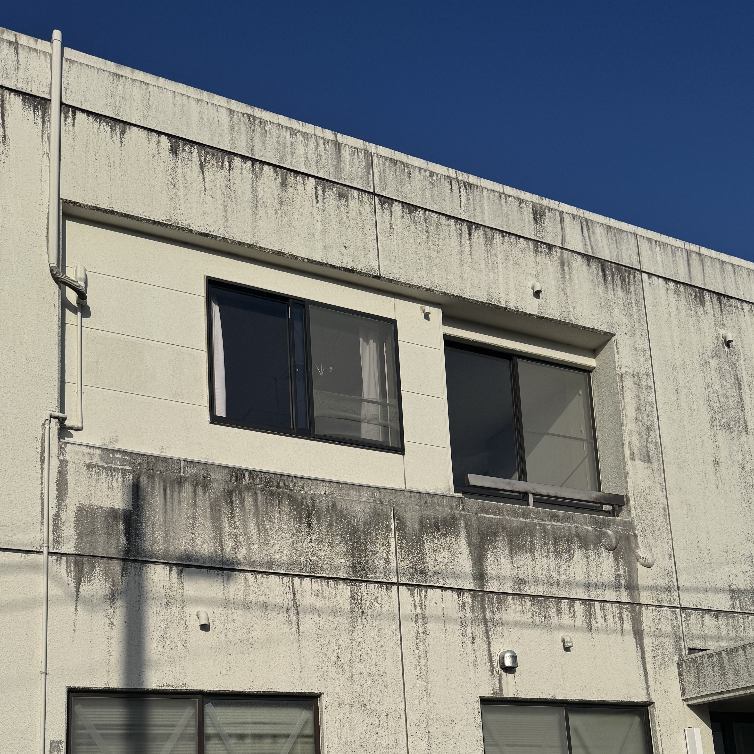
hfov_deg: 42.8
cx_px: 375
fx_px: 961
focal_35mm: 39
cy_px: 639
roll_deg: +2.8
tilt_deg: +13.4
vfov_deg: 40.4
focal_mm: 6.76
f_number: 1.78
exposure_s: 1/12346
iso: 64
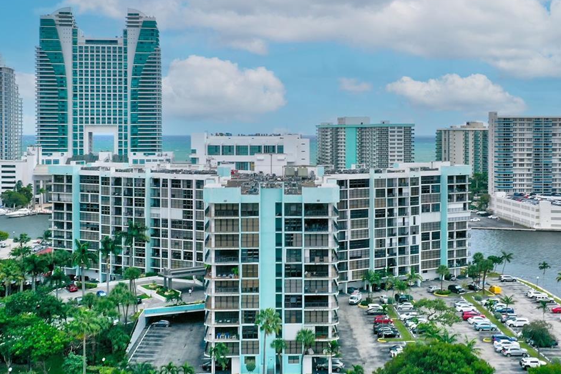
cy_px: 192
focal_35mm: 47
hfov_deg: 41.8
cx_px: 241
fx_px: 732
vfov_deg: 28.6
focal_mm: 10.3
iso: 100
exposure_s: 1/1000
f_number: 7.1
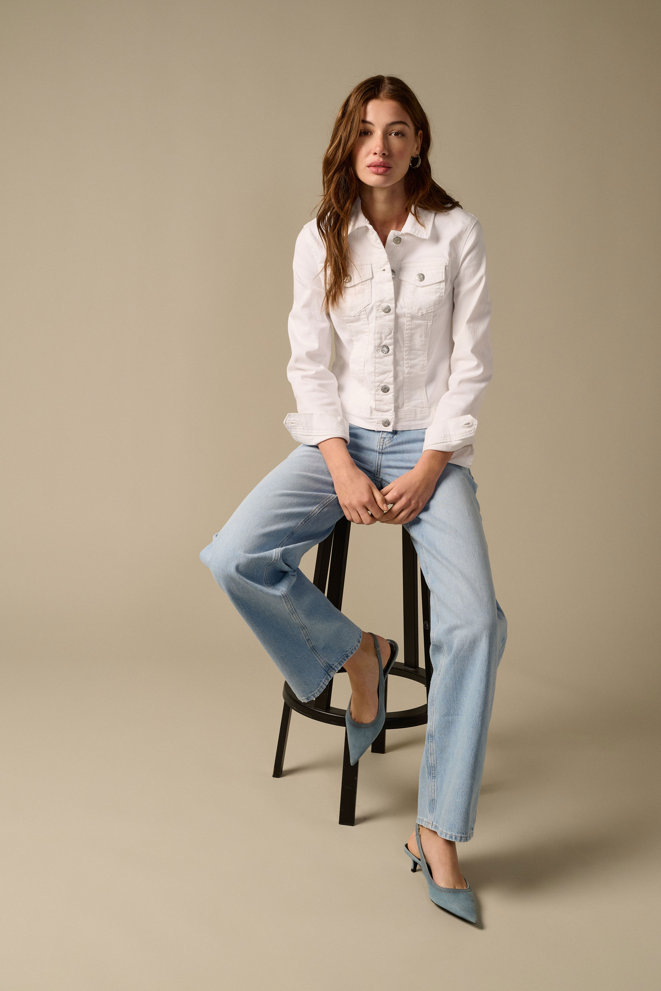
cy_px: 496
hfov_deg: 27.5
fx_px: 1349
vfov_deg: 40.3
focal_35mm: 49
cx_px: 330
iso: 320
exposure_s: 1/160
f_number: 9
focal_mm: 49
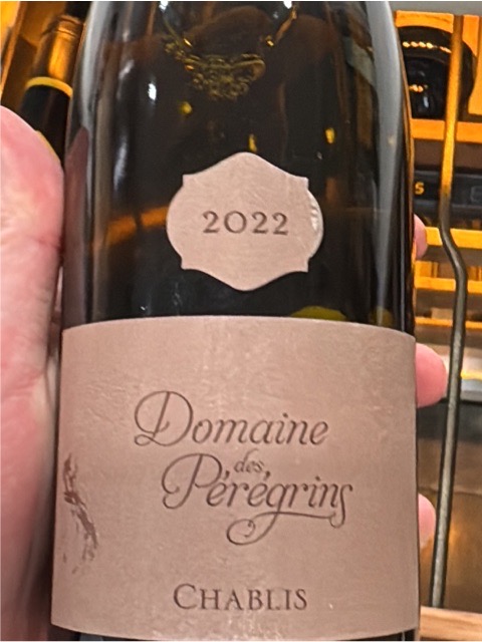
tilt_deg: -66.4
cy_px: 321
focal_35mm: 28
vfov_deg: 63.4
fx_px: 520
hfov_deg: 49.7
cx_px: 241
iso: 500
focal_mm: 2.22
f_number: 2.2
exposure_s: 1/60
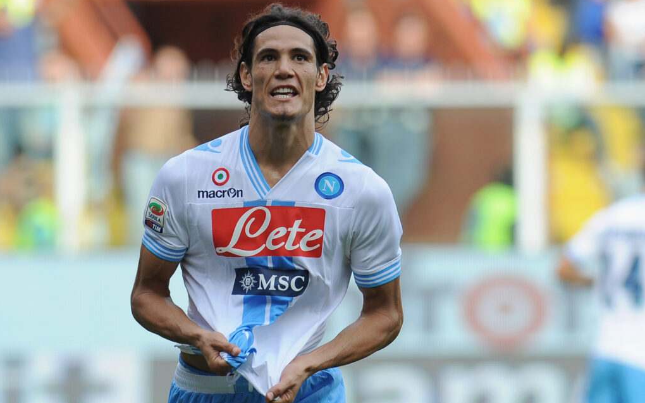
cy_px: 208
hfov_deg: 6.8
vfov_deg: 4.3
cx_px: 322
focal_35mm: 307
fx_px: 5395
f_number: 4
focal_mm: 300
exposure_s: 1/1000
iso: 400
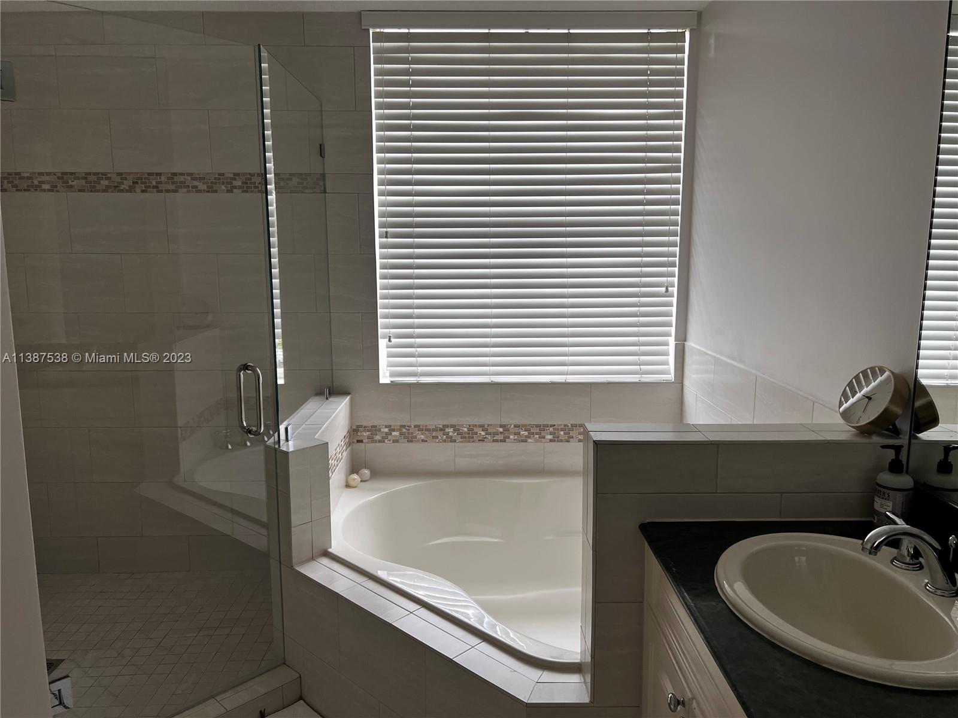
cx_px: 479
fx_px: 720
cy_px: 359
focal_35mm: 26
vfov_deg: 53.1
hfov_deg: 67.3
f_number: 1.5
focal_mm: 5.7
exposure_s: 1/120
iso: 80
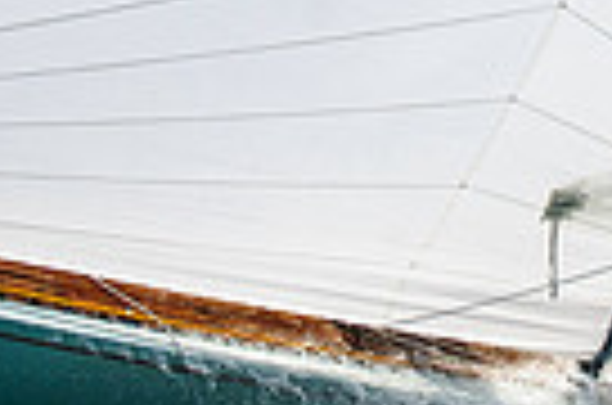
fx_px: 6123
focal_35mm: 361
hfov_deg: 5.7
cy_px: -113
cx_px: 452
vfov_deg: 3.8
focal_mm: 80
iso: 320
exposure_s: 1/2500
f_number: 5
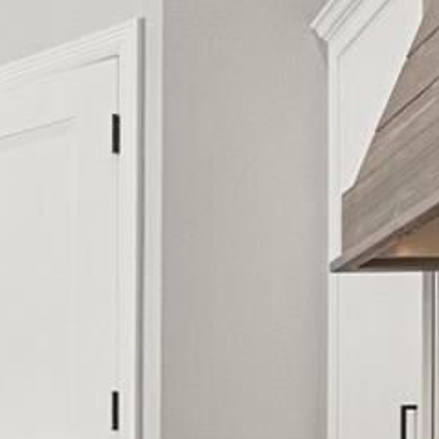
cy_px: 566
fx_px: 1306
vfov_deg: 17.9
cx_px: -140
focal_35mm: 91
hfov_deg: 17.8
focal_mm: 16
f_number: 9
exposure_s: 1/13
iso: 2000
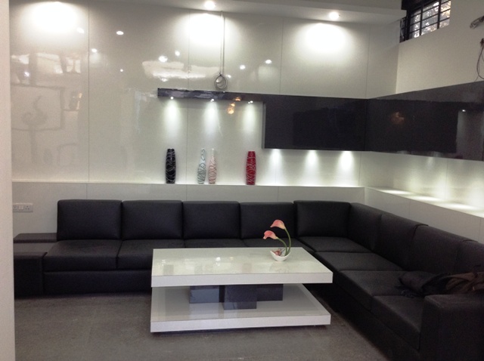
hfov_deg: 55.4
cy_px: 180
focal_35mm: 33
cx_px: 242
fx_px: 461
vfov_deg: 42.8
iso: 80
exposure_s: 1/24
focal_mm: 3.3
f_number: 2.4
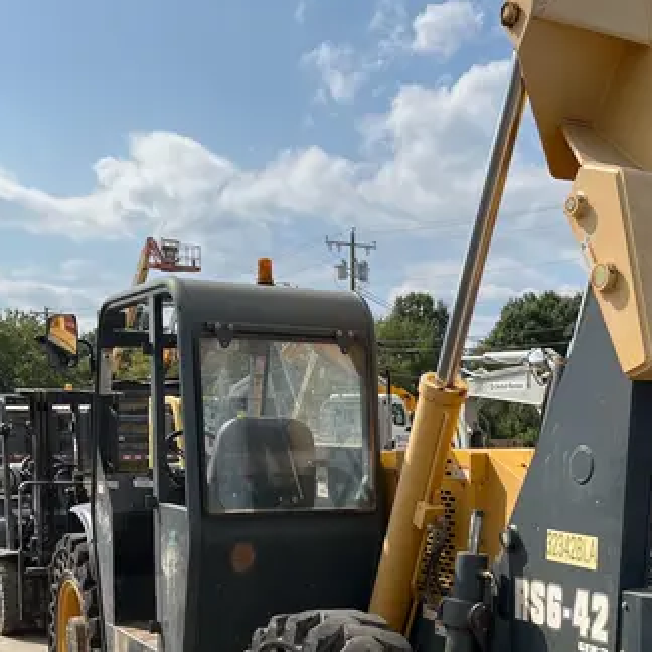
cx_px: 449
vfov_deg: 31.4
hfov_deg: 32.4
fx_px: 1108
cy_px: 577
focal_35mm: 52
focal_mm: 5.1
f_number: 1.6
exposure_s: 1/3745
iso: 50
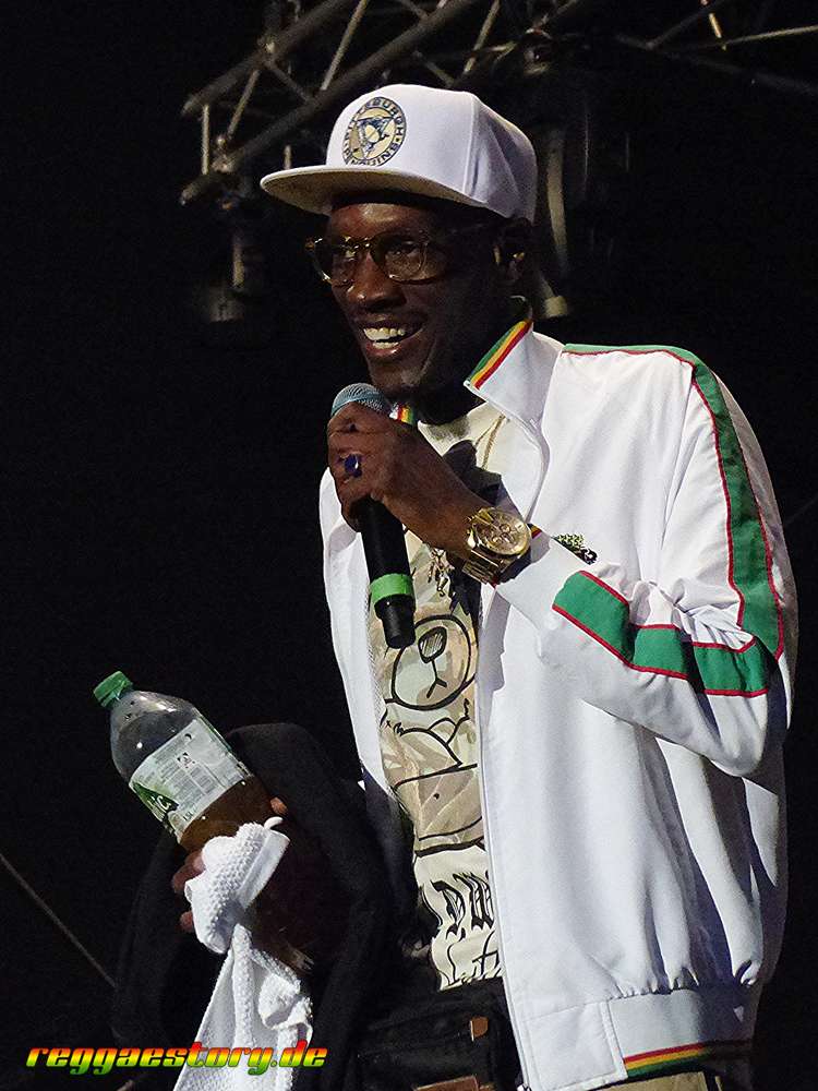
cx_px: 409
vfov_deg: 19.8
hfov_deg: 14.9
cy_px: 546
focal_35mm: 99
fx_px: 3119
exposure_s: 1/125
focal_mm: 17.8
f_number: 2.8
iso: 1600
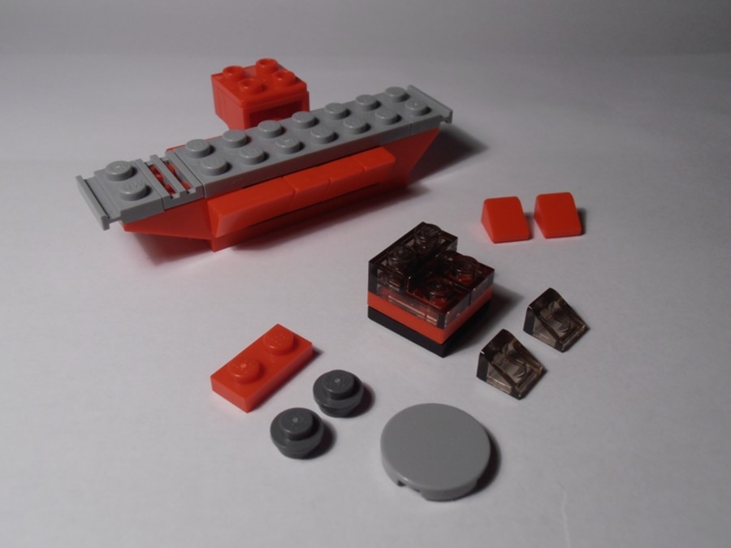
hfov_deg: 50.1
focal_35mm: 37
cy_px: 274
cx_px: 366
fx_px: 781
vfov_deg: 38.7
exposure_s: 1/50
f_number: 3.9
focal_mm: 6.61
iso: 80
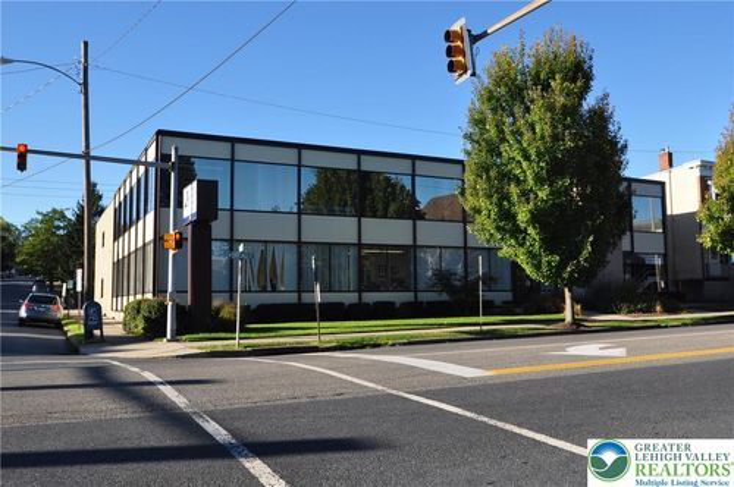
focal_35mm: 28
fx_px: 580
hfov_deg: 64.6
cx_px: 367
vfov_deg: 45.6
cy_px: 244
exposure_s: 1/250
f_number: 10
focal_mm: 19
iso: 280
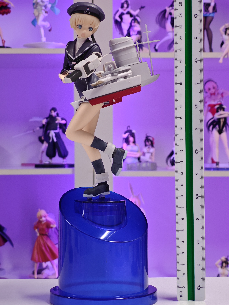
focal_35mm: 84
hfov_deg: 17.6
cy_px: 157
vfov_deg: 23.3
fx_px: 741
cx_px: 115
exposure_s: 1/18.1
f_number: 2.4
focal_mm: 7.48
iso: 400
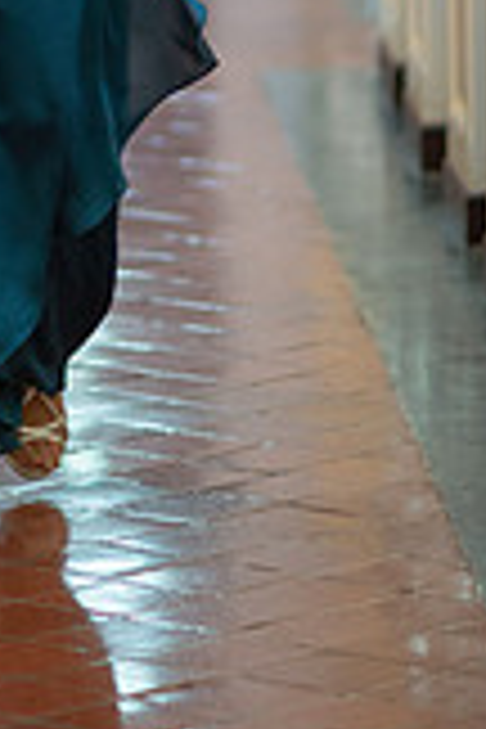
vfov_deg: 5.5
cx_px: -119
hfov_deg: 3.7
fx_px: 7573
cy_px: -166
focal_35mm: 374
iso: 1600
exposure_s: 1/250
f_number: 2
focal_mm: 135
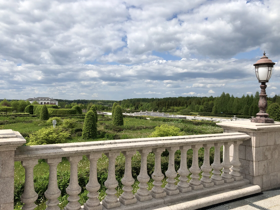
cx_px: 135
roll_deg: -1.7
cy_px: 108
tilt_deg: -2.3
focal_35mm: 30
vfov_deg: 46.8
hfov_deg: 59.9
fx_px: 243
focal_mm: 4
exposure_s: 1/3472
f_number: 1.8
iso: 20
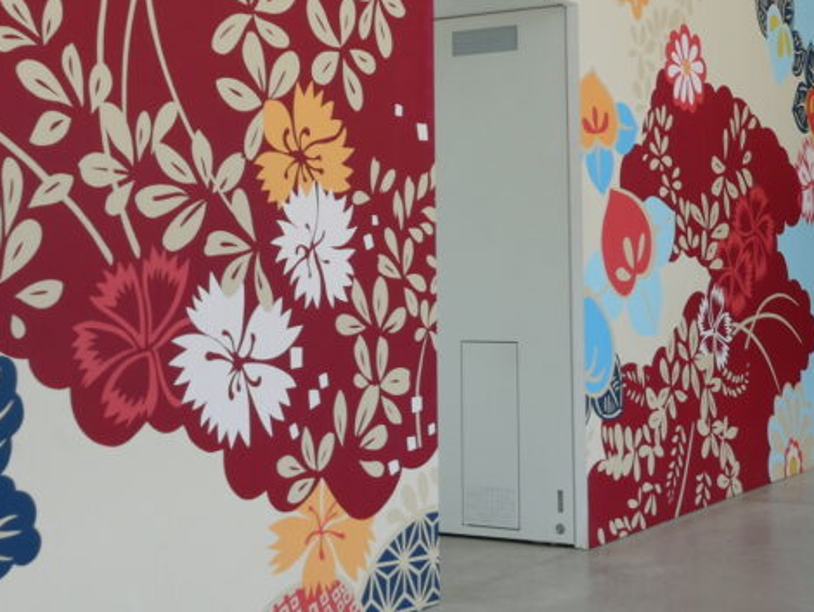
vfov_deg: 23.9
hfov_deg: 31.6
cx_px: 473
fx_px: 1435
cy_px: 196
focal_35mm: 61
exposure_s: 1/125
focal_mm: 5
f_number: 3.5
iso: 80
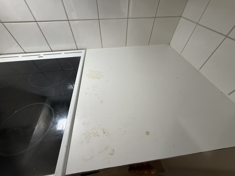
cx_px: 118
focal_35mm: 14
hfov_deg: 102.1
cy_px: 88
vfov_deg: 85.7
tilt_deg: -48.5
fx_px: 95
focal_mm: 2.22
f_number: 2.2
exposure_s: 1/50
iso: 400
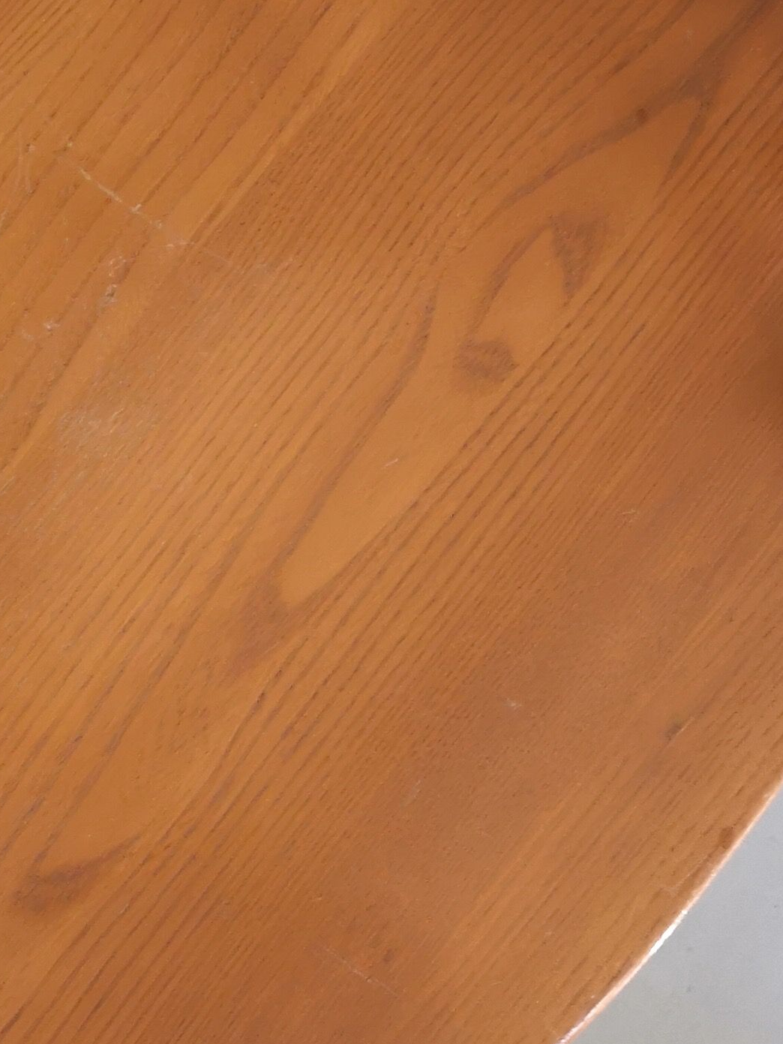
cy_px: 371
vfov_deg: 25.2
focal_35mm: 77
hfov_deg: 19.0
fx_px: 2321
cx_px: 184
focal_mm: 3.95
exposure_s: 1/25
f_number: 1.8
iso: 320
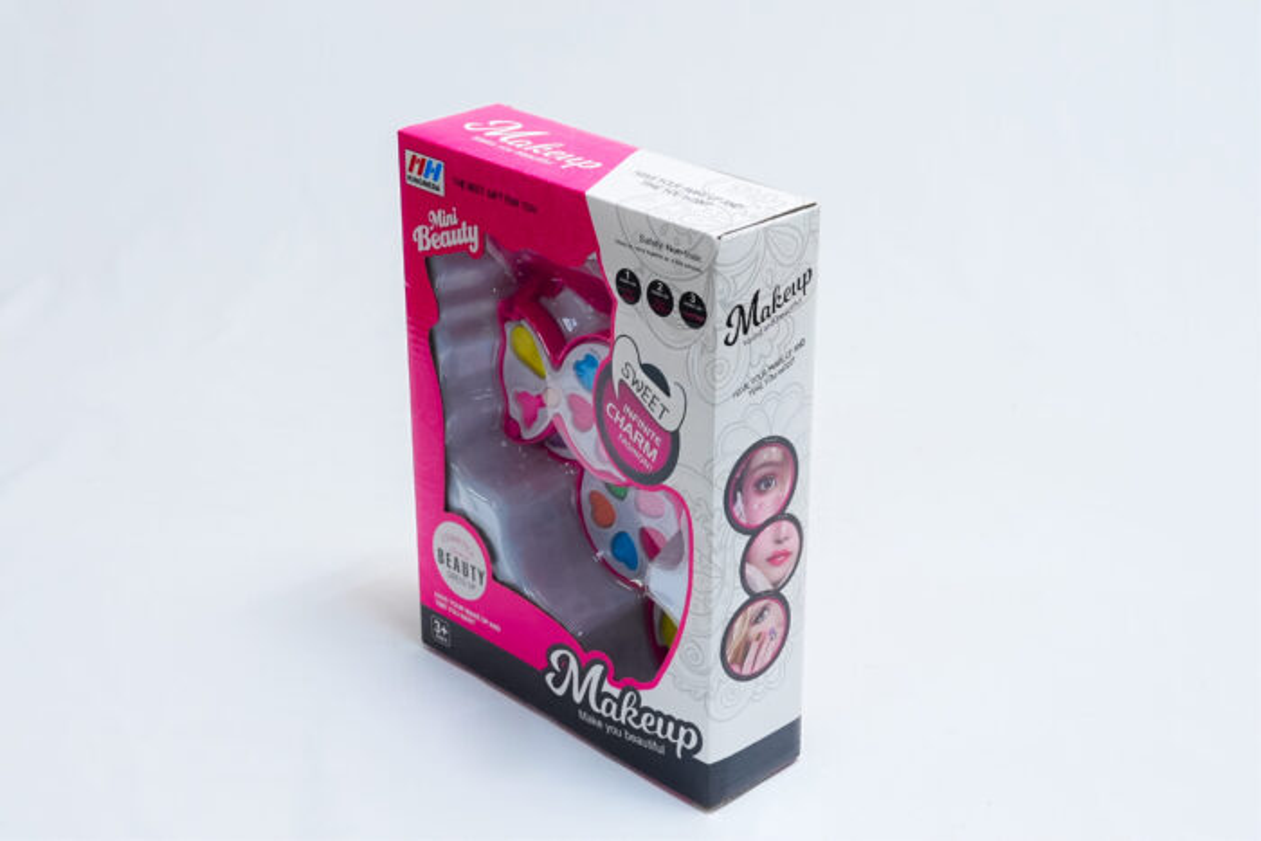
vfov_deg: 23.8
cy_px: 420
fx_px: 1997
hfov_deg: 35.0
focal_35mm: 57
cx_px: 630
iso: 3200
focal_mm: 38
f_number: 11
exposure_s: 1/125
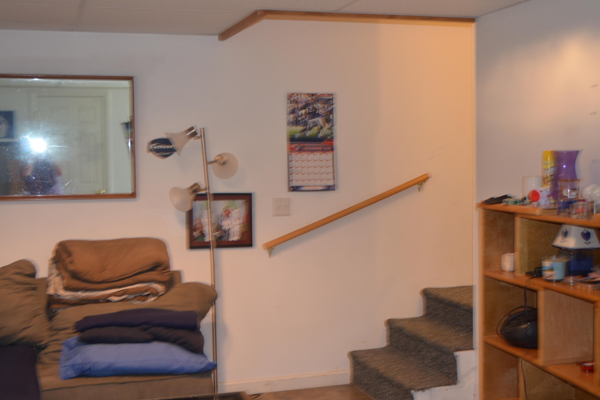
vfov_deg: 27.5
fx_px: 817
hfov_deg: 40.3
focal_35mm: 49
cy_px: 202
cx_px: 300
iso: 800
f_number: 4.8
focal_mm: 32
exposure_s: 1/6
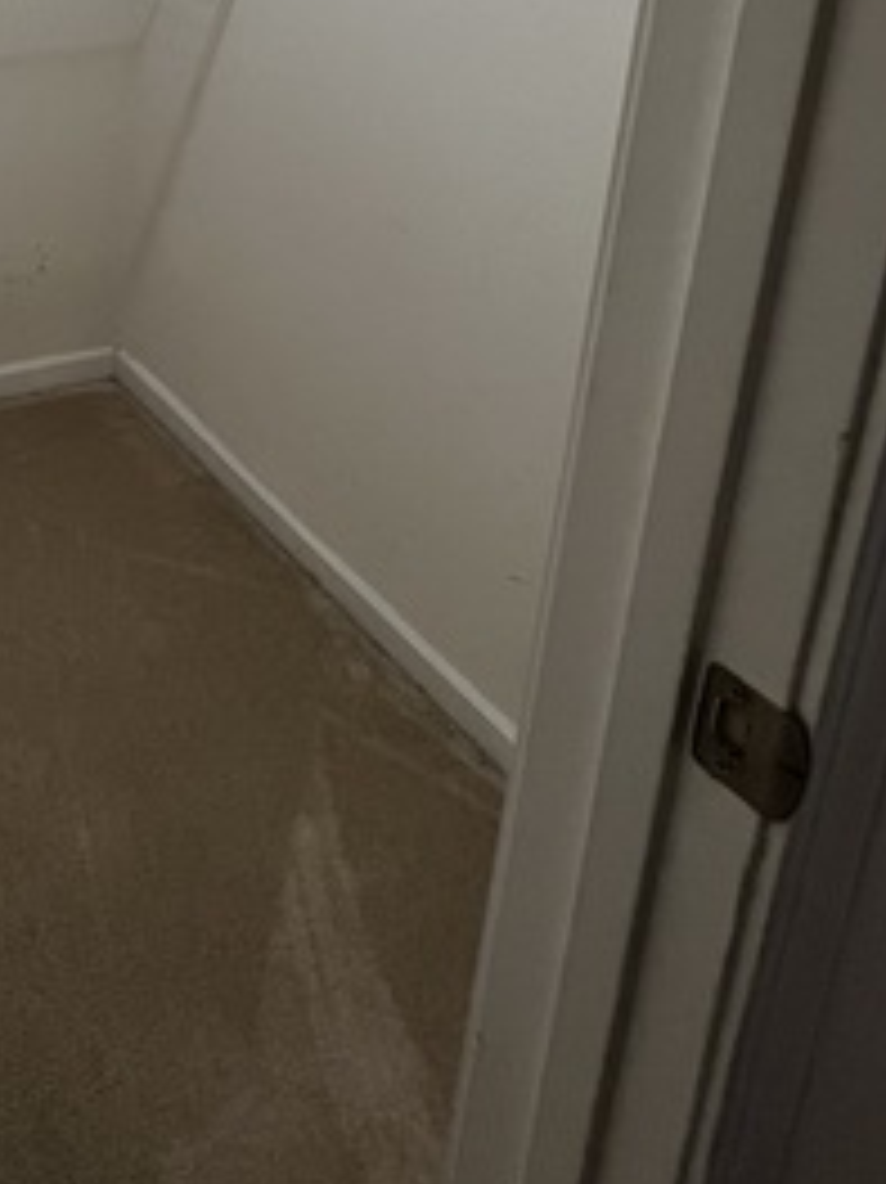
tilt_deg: -14.0
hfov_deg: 34.3
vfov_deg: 45.6
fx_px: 1127
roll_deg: -0.2
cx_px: -180
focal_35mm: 33
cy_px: -29
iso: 160
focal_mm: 1.57
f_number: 1.8
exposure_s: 1/60
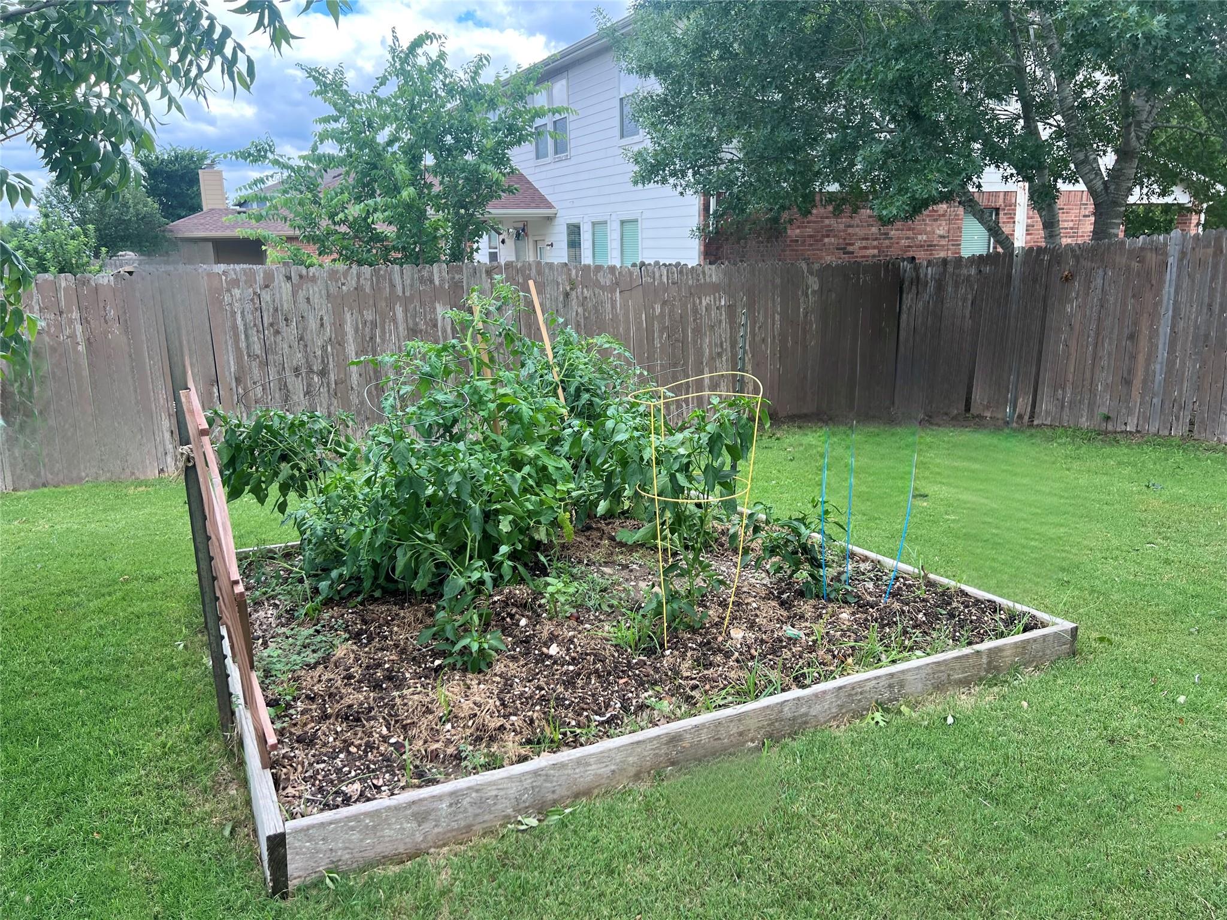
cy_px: 460
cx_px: 614
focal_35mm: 26
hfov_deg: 67.3
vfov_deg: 53.1
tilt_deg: -14.1
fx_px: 922
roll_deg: +1.2
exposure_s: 1/650
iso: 50
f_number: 1.5
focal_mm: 5.7
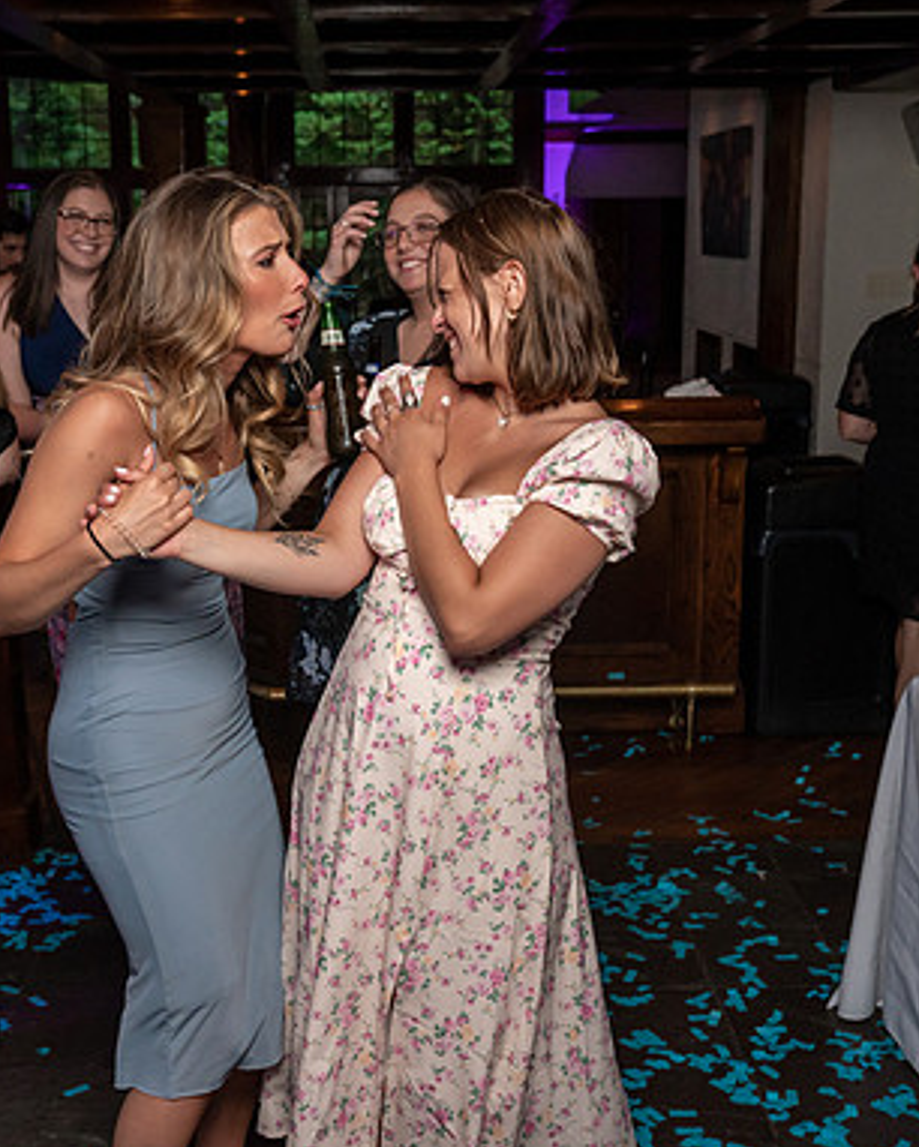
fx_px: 1563
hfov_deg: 32.7
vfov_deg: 40.3
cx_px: 378
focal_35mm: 46
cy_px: 572
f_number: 5.6
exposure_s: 1/200
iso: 2000
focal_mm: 32
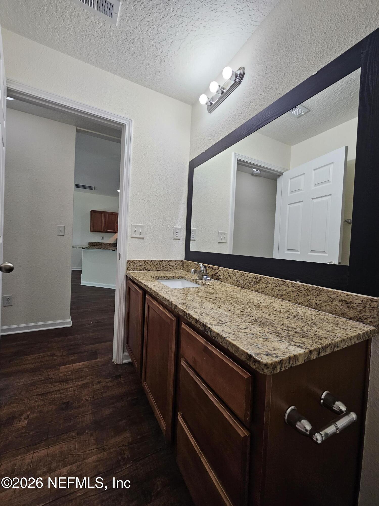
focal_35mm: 13
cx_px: 190
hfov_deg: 89.9
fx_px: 190
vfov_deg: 106.2
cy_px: 253
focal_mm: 2.2
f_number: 2.2
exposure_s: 1/60
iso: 100
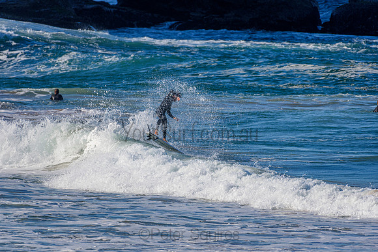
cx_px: 189
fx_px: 7876
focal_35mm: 750
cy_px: 126
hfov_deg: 2.7
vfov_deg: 1.8
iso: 280
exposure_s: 1/2000
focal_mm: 500
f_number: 5.6
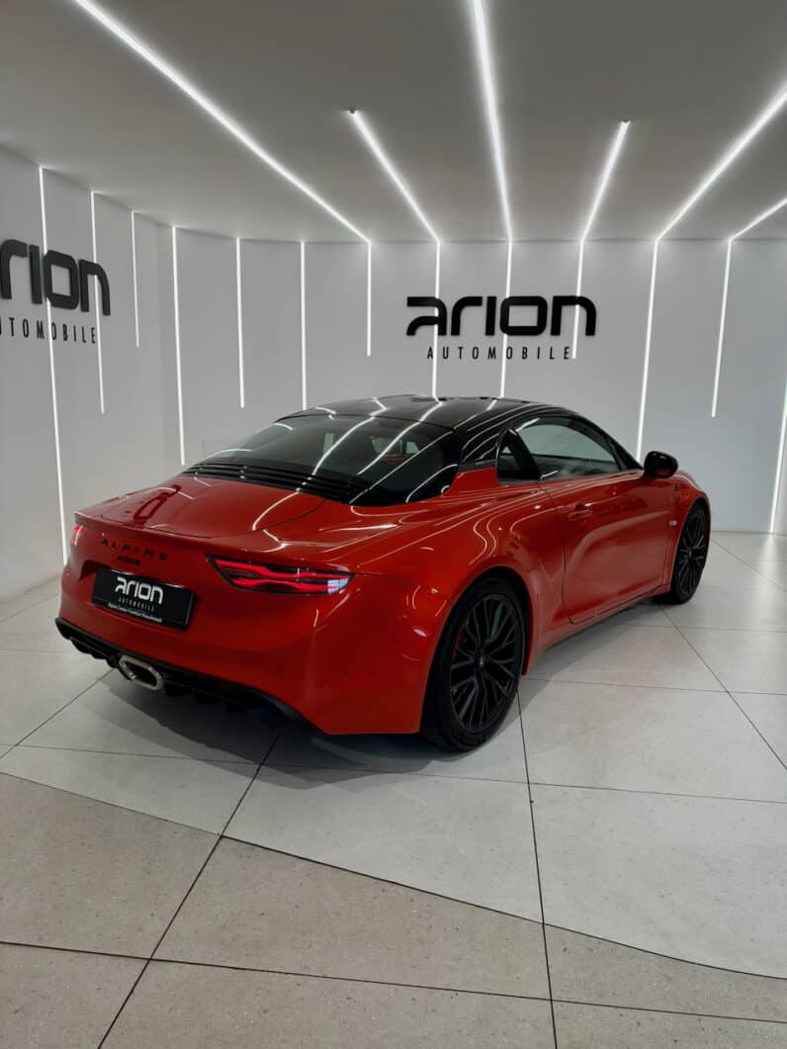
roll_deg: +1.0
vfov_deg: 71.6
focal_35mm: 24
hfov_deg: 56.8
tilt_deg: -11.5
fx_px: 727
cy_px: 524
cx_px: 394
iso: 125
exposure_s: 1/100
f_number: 1.8
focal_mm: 6.93
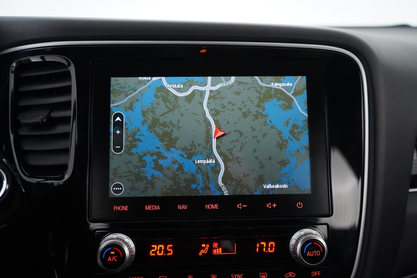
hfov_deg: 65.5
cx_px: 208
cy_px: 139
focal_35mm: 28
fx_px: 324
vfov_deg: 46.4
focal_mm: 28
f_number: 3.5
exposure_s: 1/125
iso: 8000
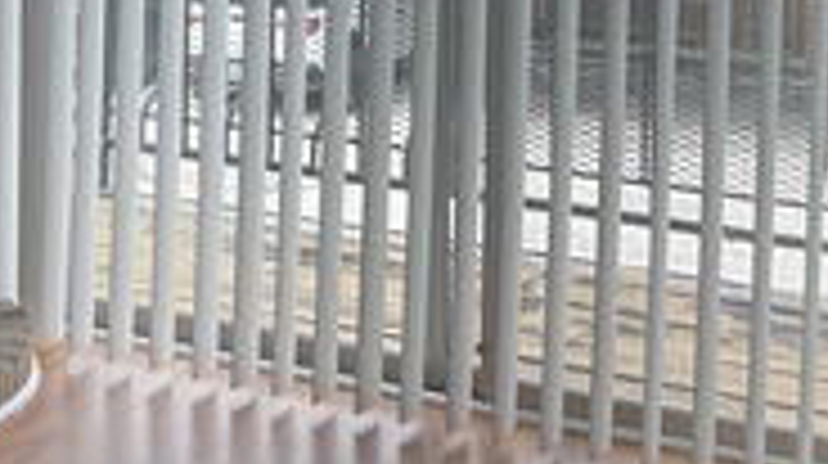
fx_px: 2412
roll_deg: +0.0
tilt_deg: -3.2
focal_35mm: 110
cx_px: 158
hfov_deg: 19.3
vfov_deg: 10.5
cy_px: -275
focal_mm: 3
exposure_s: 1/120
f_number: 1.8
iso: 20
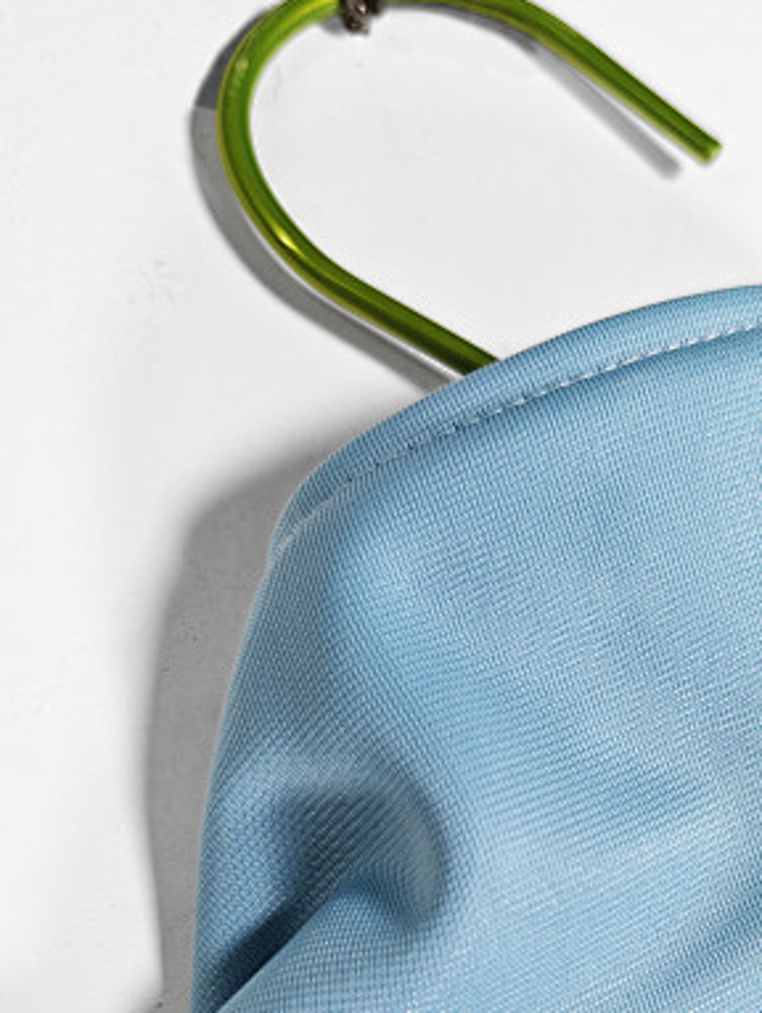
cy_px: 770
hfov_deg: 29.1
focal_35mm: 48
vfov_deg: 38.5
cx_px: 688
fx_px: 1406
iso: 116
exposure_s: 1/100
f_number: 1.75
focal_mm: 8.67
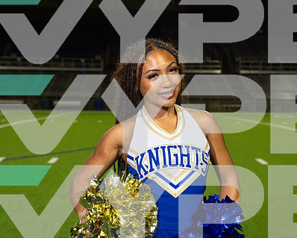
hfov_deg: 28.3
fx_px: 589
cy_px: 115
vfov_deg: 22.8
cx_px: 166
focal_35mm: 67
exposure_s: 1/200
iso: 1000
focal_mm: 49
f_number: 4.5
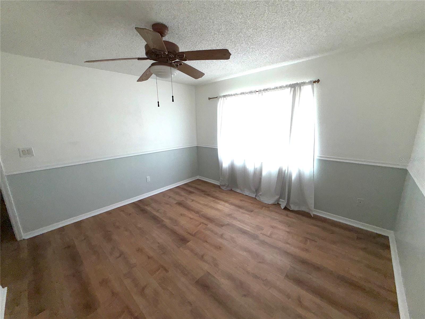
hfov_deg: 102.1
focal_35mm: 14
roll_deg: +1.8
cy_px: 160
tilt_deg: -12.4
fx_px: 172
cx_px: 212
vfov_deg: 85.7
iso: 16
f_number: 2.2
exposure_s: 1/140
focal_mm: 2.22
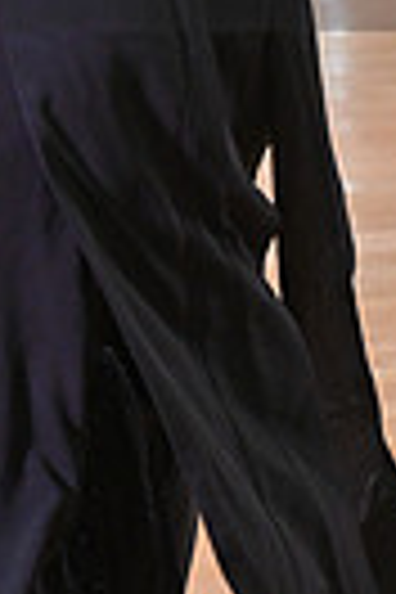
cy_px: -117
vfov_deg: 6.0
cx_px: -178
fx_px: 5643
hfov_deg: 4.0
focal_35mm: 342
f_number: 4.5
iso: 2500
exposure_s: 1/400
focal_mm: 78
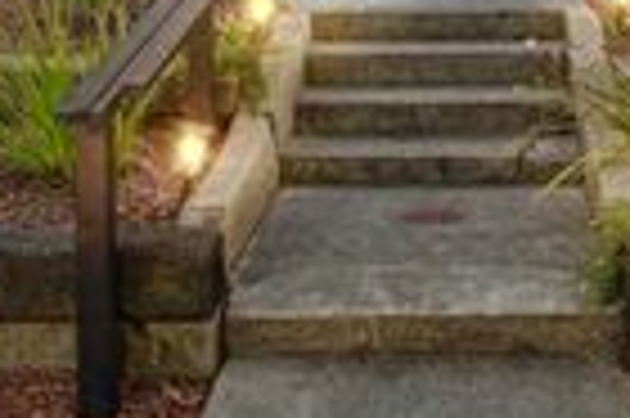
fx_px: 874
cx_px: 558
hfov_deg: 37.3
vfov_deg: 22.7
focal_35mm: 50
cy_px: -182
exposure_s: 1/250
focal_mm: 14
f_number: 8
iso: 500
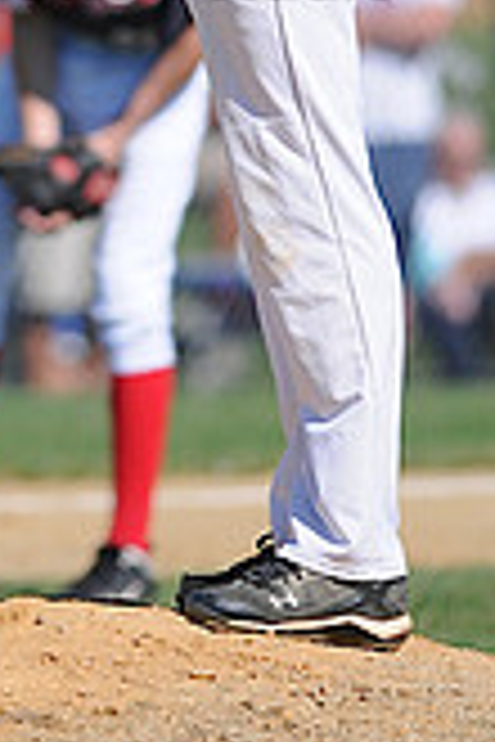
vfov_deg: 1.7
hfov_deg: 1.1
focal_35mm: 1228
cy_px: -193
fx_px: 25326
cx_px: -79
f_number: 4
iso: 200
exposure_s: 1/2000
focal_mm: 300
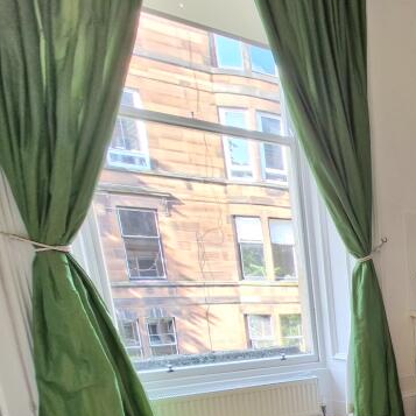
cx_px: 578
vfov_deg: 44.2
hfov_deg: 32.3
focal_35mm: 33
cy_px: 392
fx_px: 449
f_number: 2.2
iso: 50
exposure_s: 1/50
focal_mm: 1.74
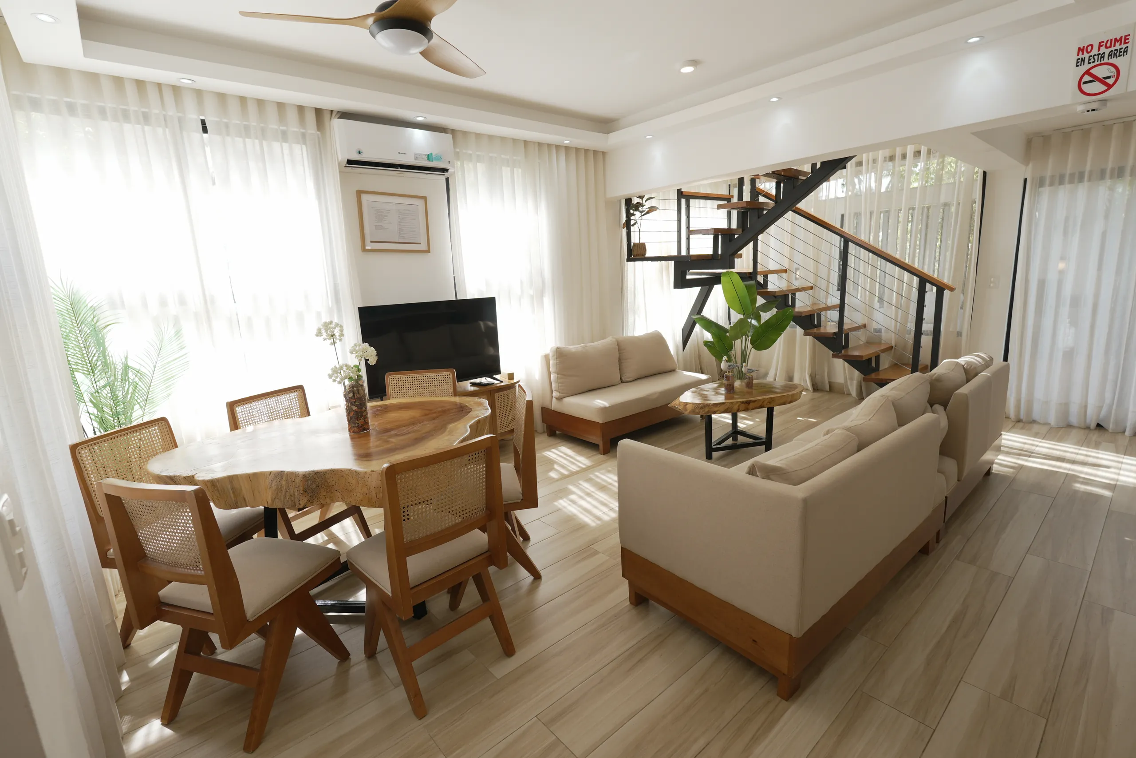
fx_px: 521
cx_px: 568
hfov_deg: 95.0
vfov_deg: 72.1
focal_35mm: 16
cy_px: 379
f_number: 3.5
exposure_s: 1/125
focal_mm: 11
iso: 125
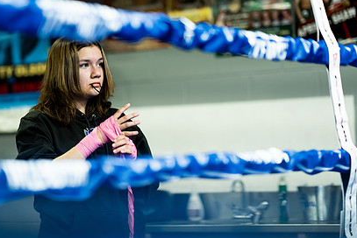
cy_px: 119
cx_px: 138
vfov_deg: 11.3
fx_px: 1201
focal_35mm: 121
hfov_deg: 16.9
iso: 400
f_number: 1.4
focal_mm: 85
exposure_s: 1/250
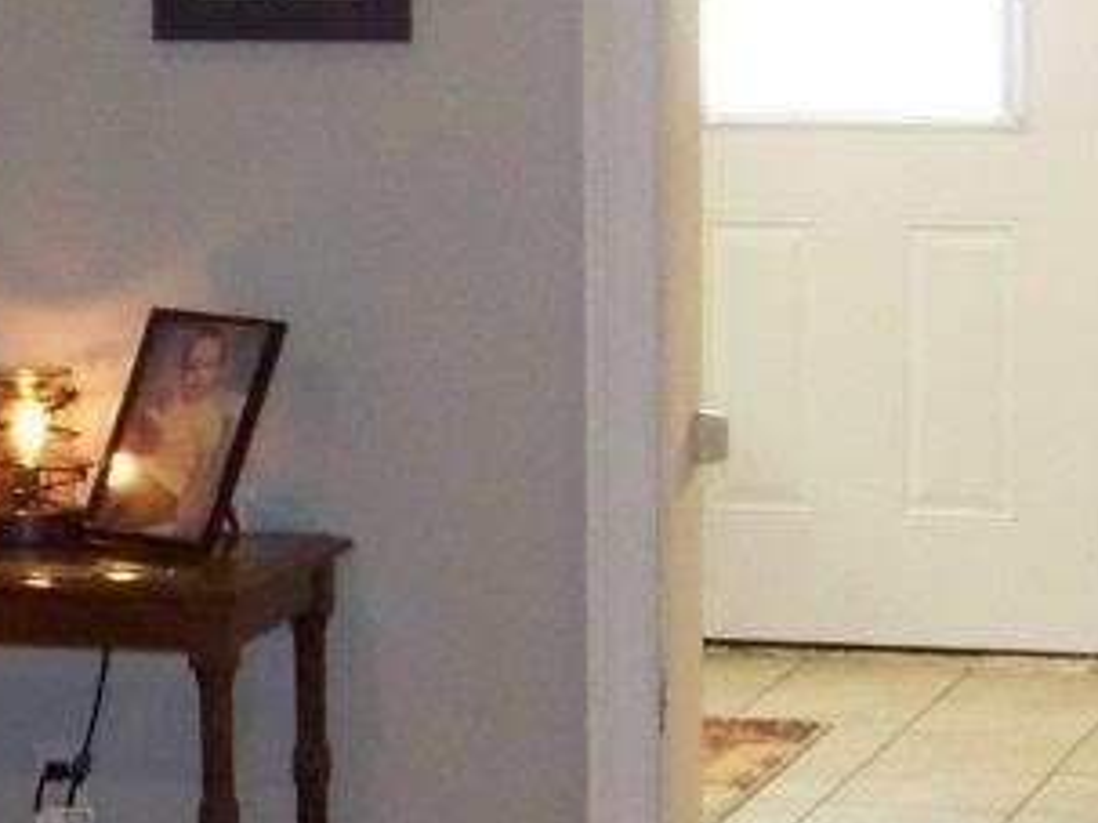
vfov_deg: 9.8
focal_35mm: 152
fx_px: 4819
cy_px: 450
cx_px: 62
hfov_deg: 12.9
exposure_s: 1/30
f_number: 2.8
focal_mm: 5.85
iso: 200
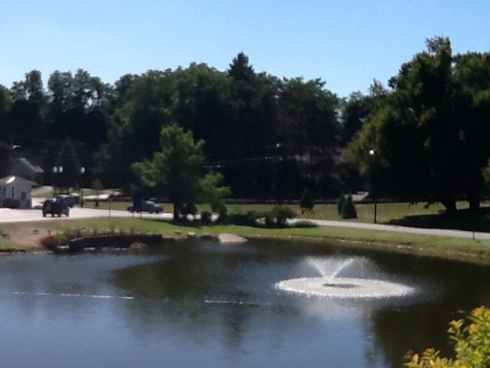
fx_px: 1005
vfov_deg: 20.7
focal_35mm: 71
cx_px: 185
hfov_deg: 27.3
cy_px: 150
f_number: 2.4
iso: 40
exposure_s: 1/1408
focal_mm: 2.03
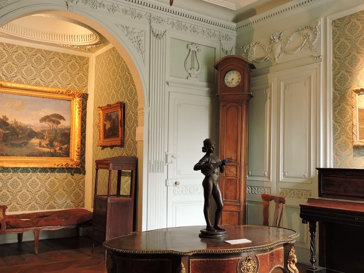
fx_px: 378
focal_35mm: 36
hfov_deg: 51.3
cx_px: 171
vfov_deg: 39.6
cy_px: 143
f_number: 3.3
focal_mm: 4.3
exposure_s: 1/8
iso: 200
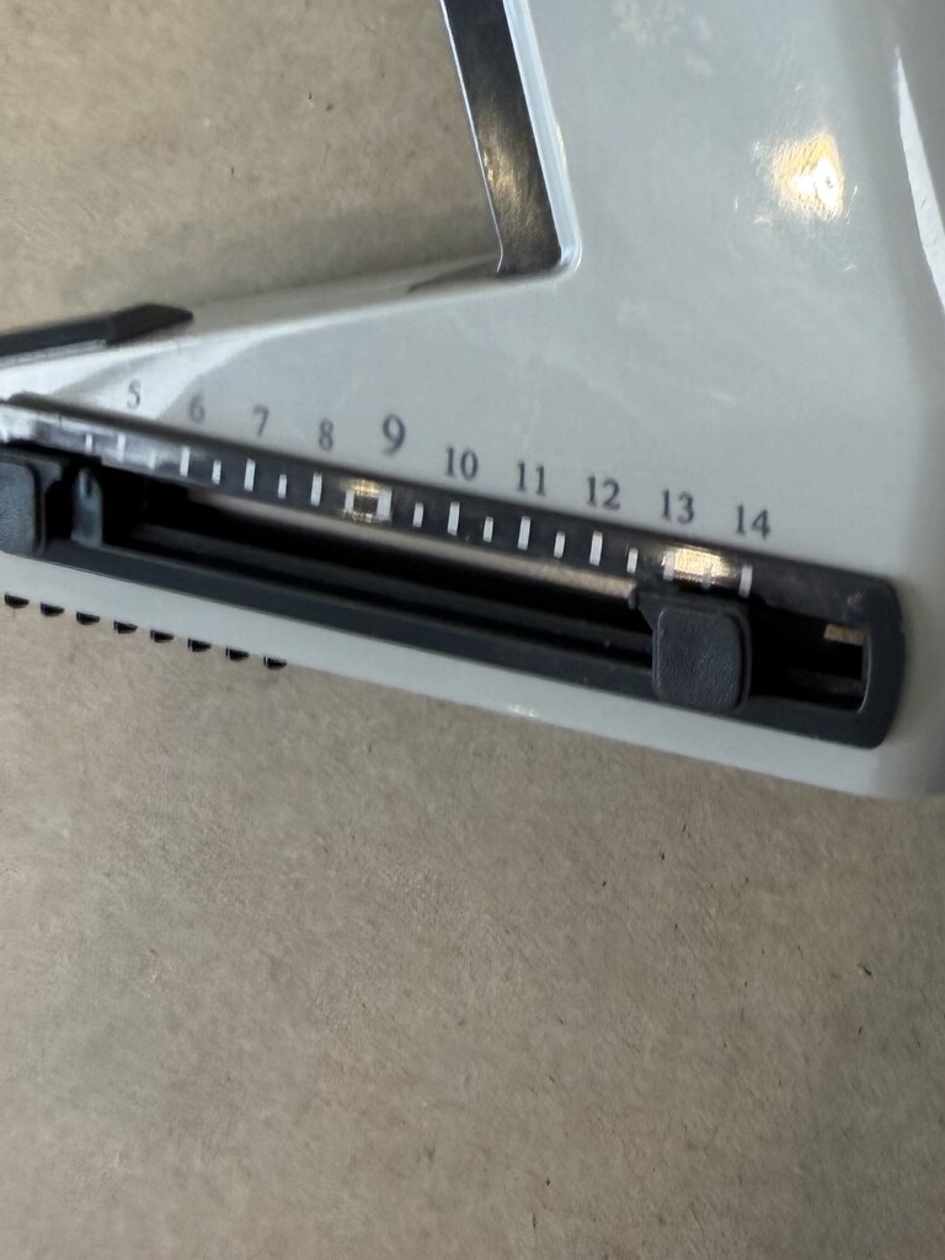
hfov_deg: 28.5
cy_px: 203
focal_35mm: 48
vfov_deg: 37.8
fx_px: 1747
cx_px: 938
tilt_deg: -70.4
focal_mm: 2.22
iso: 100
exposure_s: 1/120
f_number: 2.2
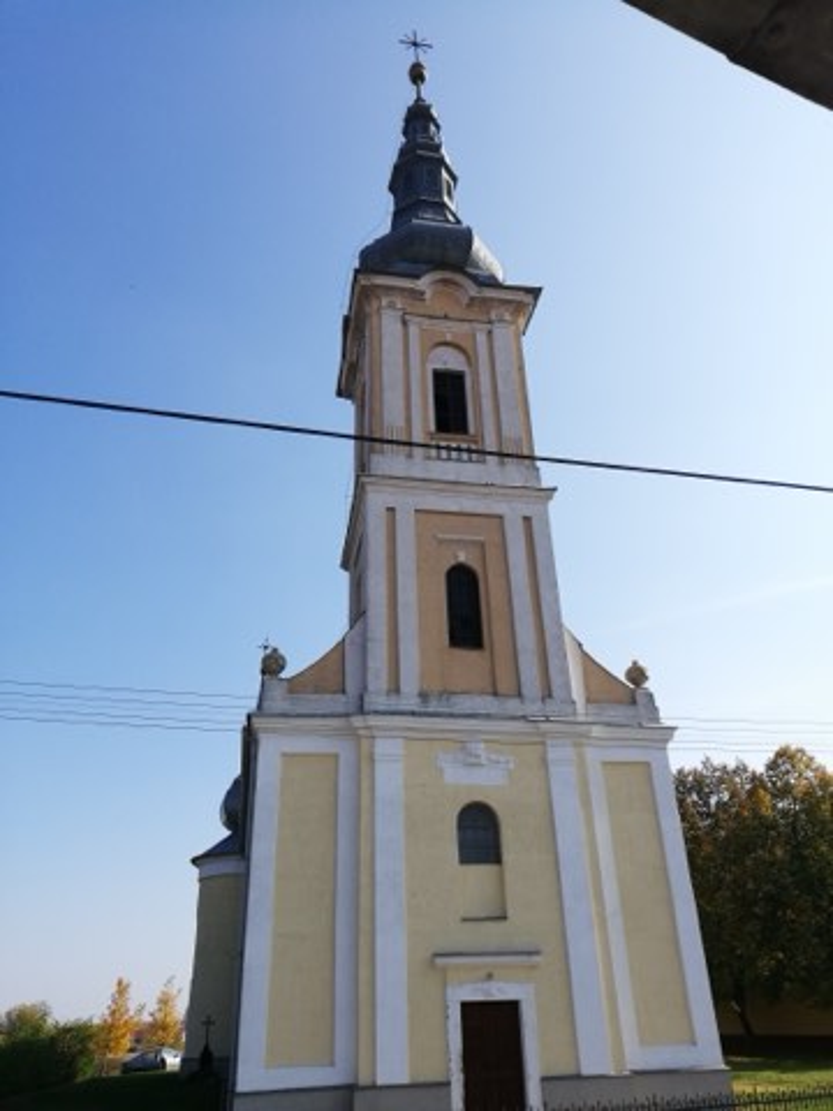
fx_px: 834
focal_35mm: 26
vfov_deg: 67.3
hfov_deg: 53.1
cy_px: 556
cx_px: 416
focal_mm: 3.81
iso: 50
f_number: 2.2
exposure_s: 1/887
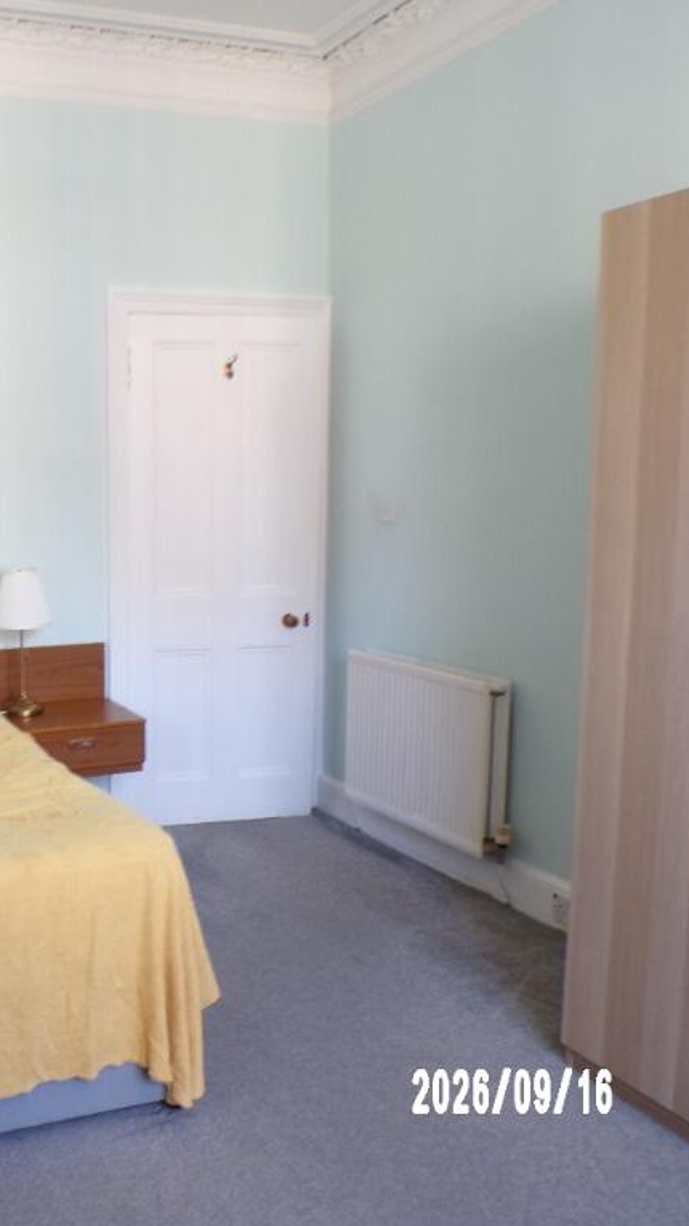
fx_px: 1137
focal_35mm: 35
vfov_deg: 56.6
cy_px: 612
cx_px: 59
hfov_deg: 32.0
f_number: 3
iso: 200
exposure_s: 1/25
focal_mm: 4.3
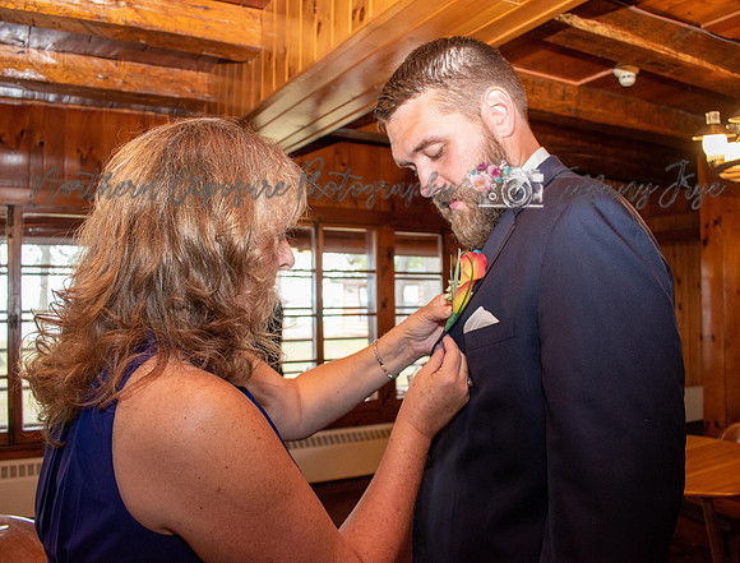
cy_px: 282
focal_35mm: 29
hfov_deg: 60.6
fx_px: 633
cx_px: 375
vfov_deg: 47.9
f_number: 5
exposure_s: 1/100
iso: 800
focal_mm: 18
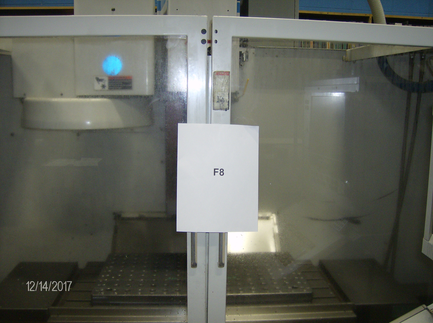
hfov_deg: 51.5
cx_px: 216
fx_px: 449
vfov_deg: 39.5
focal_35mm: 36
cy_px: 162
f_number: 2.8
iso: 200
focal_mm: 6
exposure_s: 1/60
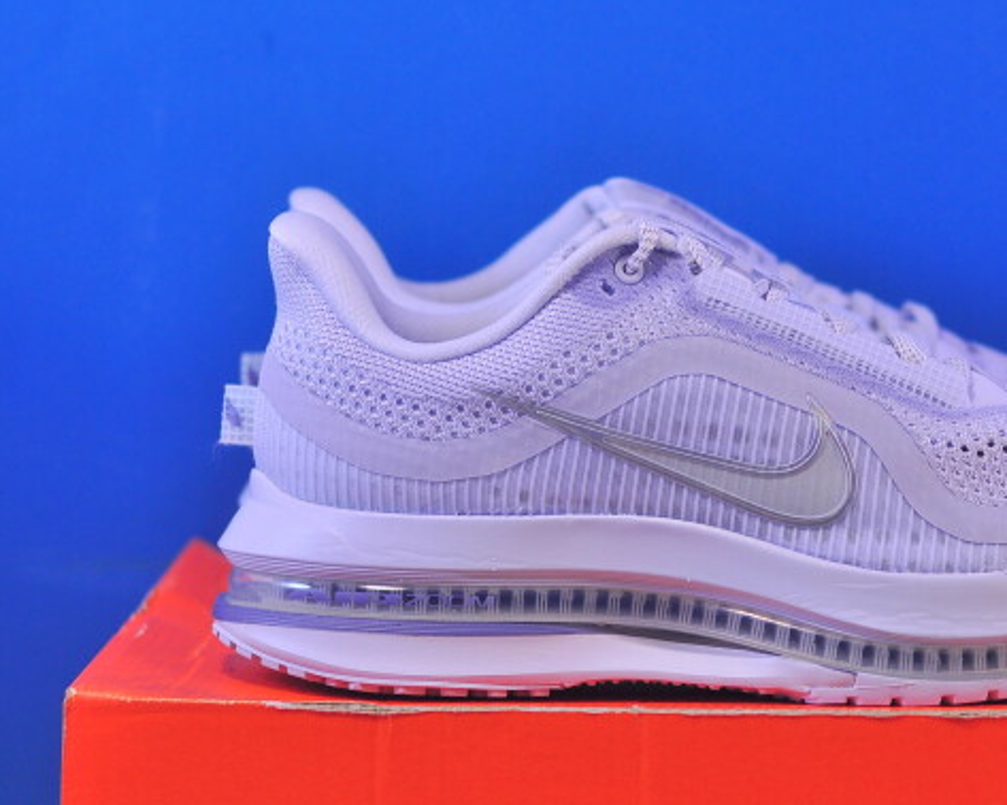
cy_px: 254
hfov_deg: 16.1
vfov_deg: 12.9
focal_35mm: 119
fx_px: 3545
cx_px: 743
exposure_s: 1/320
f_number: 2.8
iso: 250
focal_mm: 50
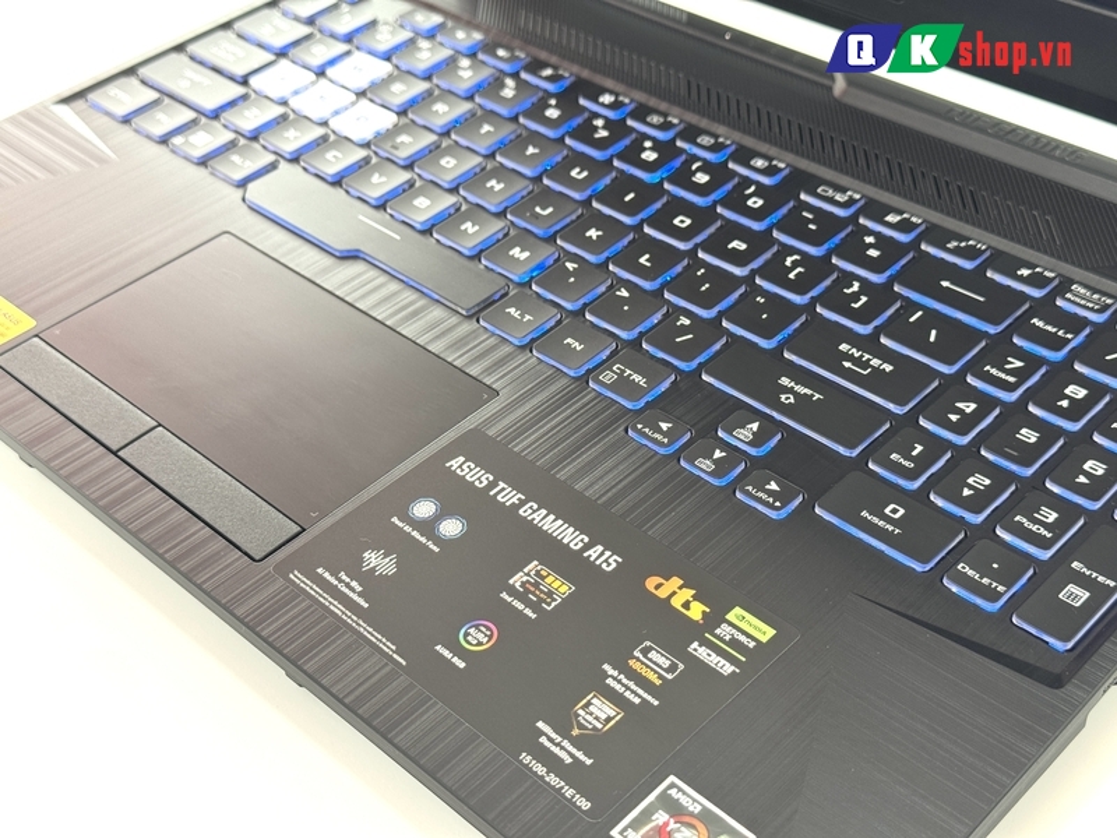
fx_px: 1549
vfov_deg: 30.3
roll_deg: +3.8
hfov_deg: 39.7
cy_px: 419
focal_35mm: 48
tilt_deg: -38.0
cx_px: 558
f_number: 1.78
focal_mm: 6.76
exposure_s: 1/60
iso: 100
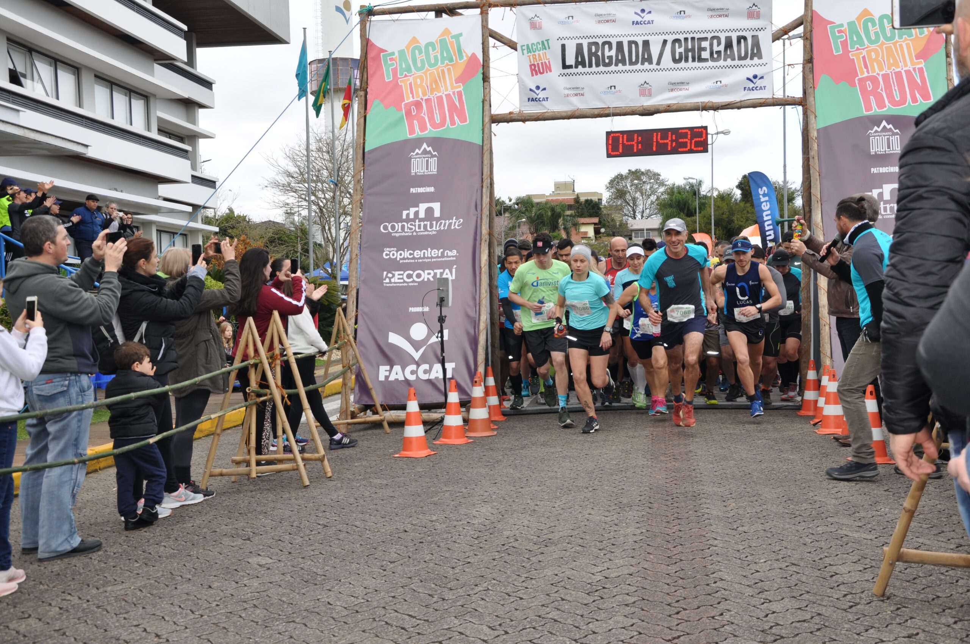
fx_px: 1130
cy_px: 322
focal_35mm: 42
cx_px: 485
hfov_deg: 46.5
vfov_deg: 31.8
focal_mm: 28
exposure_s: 1/200
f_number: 9
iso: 200
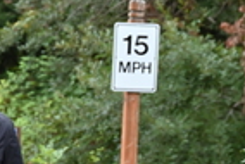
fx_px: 1846
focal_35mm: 271
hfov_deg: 7.5
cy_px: 205
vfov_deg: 5.1
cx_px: -40
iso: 900
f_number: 6
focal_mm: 70
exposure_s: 1/125
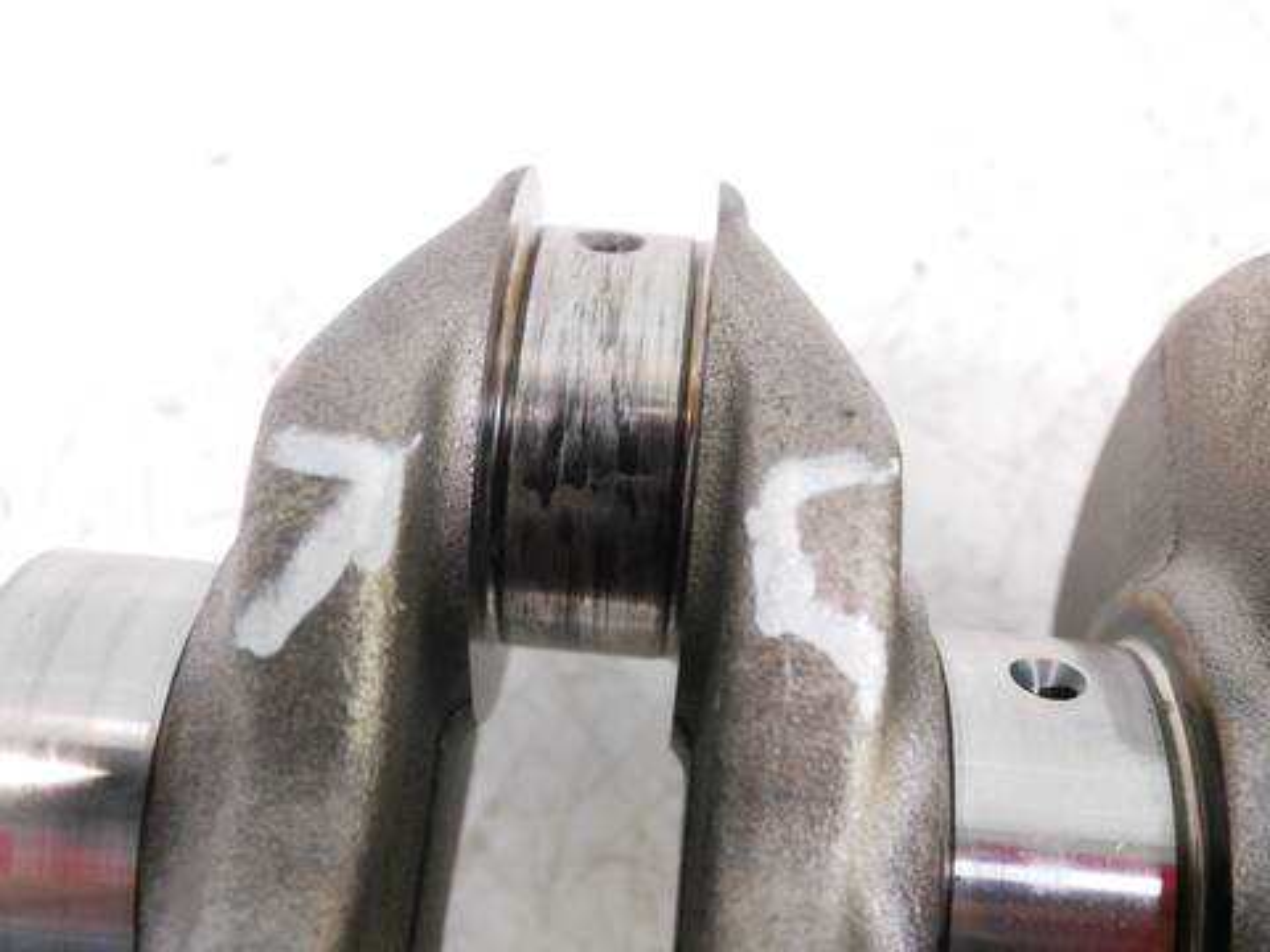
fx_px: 1468
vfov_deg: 36.0
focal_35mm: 40
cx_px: 635
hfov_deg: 46.8
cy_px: 476
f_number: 4.6
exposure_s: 1/100
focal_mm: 20
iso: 3200
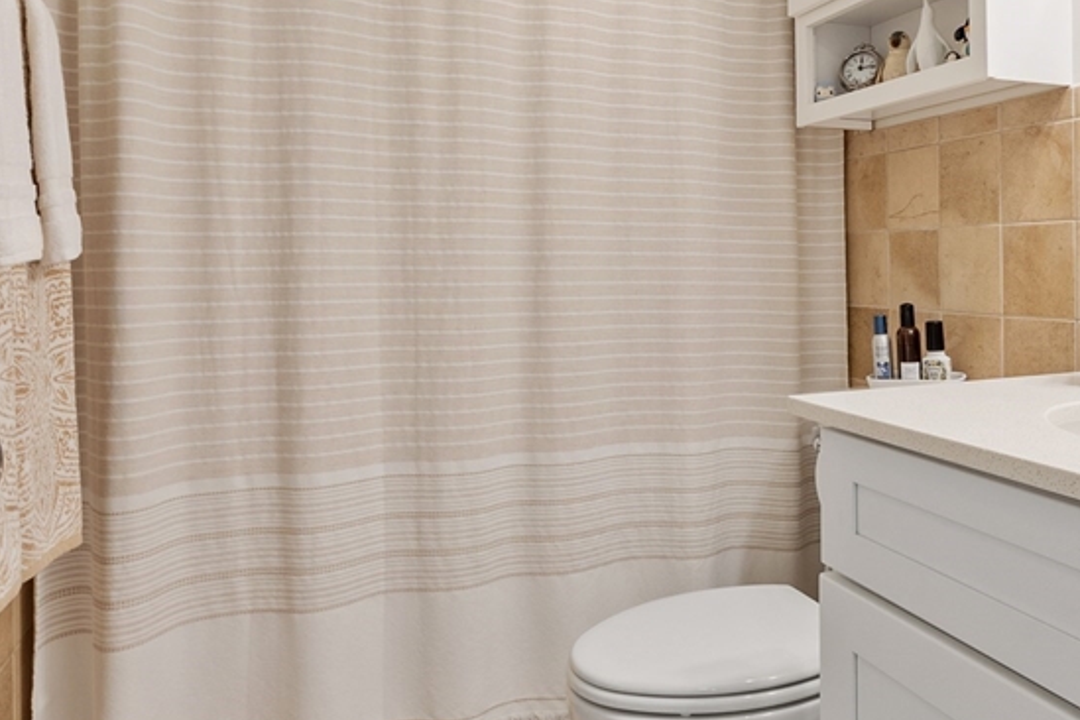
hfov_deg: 63.2
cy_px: 253
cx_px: 751
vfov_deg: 45.8
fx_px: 840
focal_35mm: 28
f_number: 8
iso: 320
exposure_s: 1
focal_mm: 10
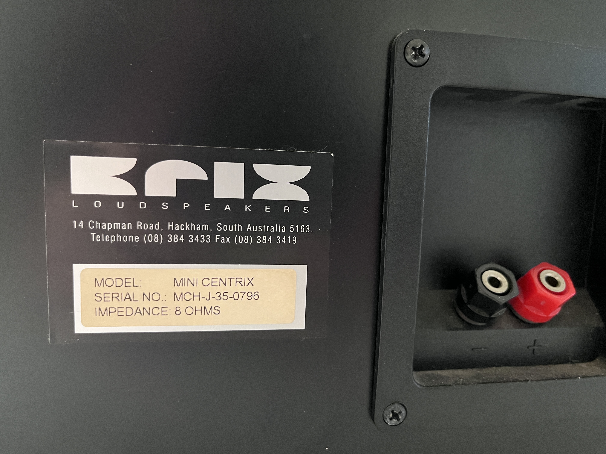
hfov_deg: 67.3
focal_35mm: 26
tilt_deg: -7.7
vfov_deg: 53.1
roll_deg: -1.7
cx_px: 303
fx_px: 455
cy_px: 227
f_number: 1.6
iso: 640
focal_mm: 5.1
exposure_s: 1/36
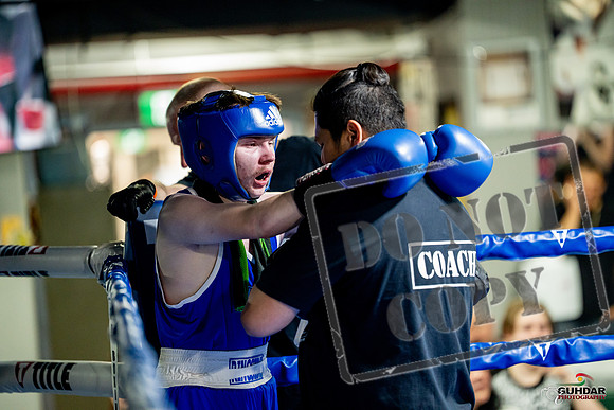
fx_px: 2559
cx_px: 307
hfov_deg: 13.7
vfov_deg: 9.2
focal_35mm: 150
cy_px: 205
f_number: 2
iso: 4000
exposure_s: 1/400
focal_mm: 150
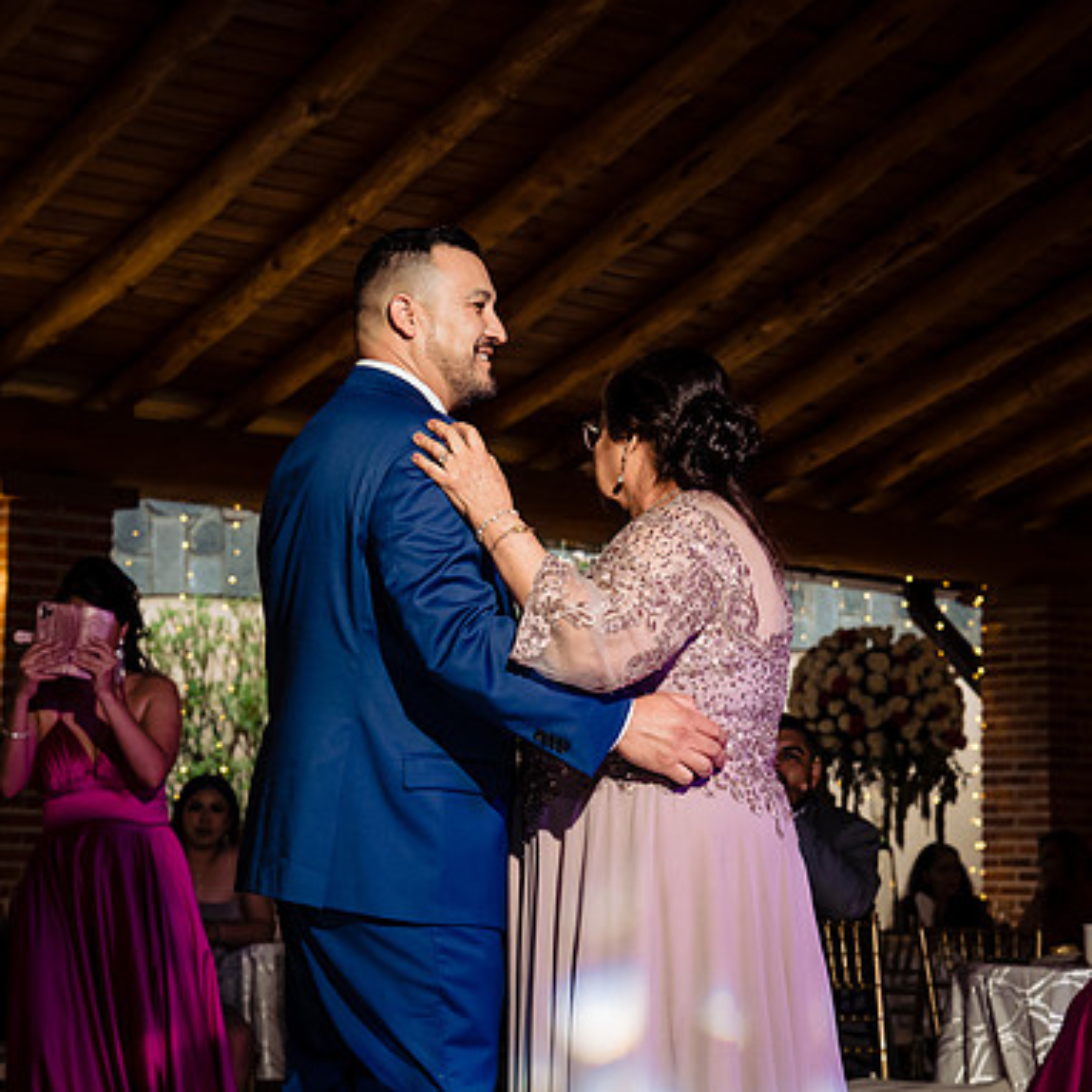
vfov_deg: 19.3
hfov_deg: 19.3
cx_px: 550
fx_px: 3212
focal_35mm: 90
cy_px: 543
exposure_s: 1/200
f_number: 6.3
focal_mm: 70
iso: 2000
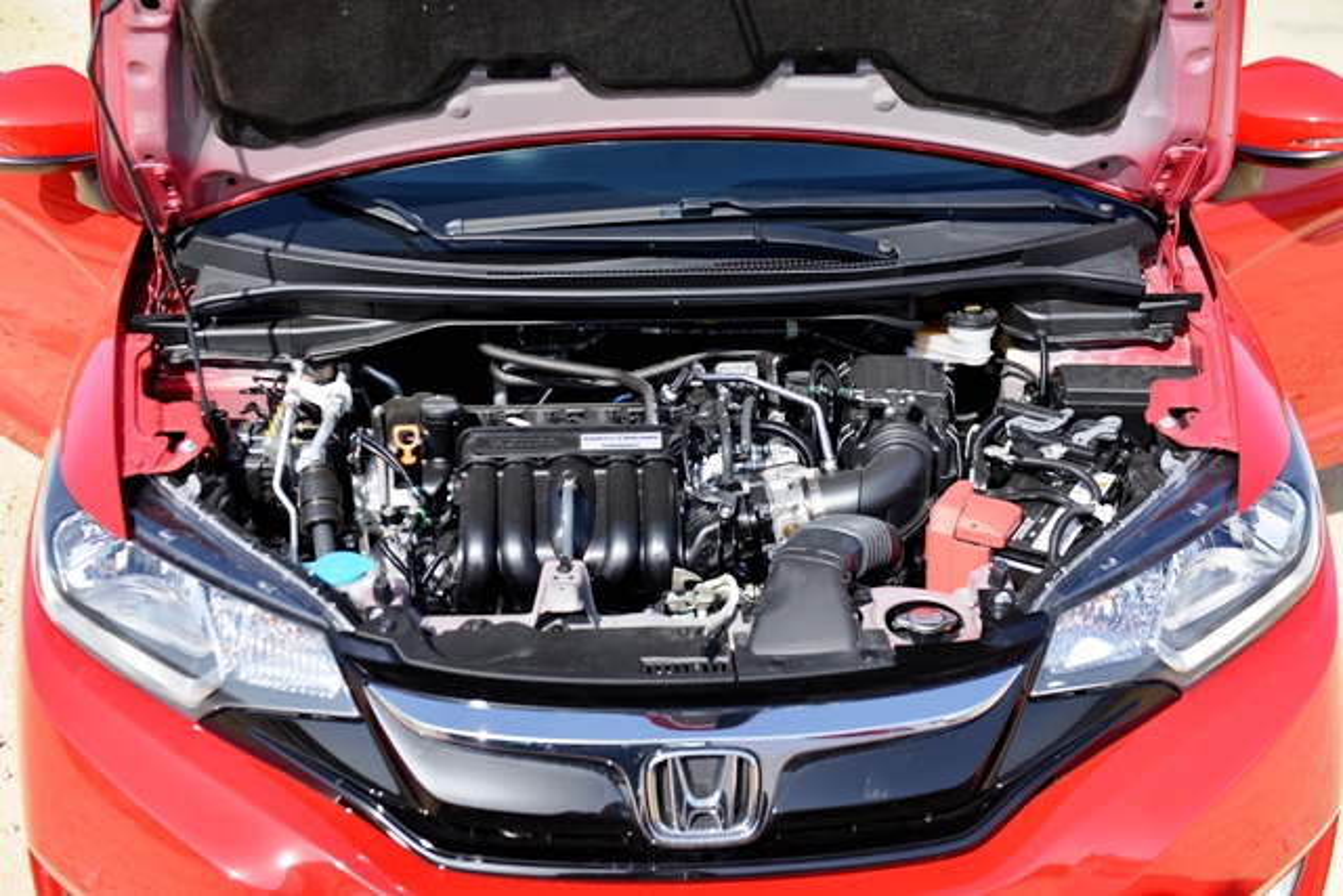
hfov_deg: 44.5
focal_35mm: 44
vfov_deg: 30.5
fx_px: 1642
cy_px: 448
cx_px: 672
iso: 125
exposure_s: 1/800
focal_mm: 44
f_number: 5
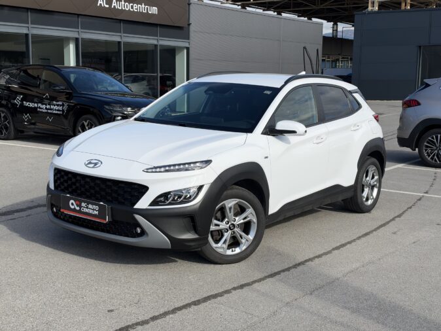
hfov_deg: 39.6
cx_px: 220
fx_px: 612
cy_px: 166
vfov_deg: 30.3
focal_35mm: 48
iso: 80
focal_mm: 6.93
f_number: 1.8
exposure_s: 1/5319
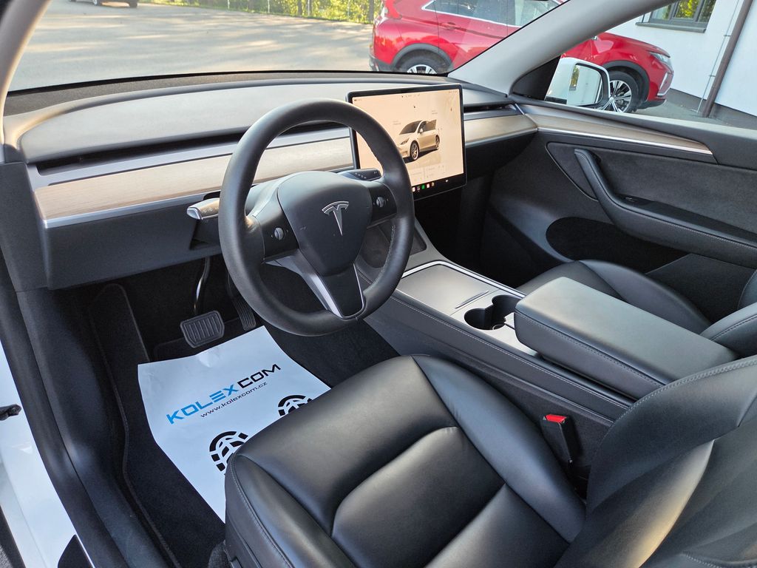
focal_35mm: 23
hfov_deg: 73.9
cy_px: 284
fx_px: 503
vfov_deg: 58.9
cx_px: 378
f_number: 1.8
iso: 100
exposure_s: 1/180
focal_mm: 5.4
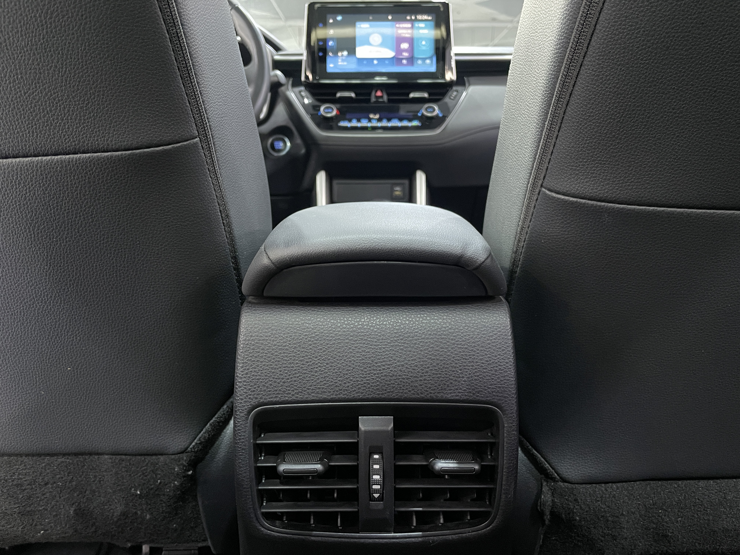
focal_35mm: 26
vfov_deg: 53.1
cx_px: 370
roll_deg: +0.0
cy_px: 278
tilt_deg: -9.9
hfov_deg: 67.3
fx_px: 556
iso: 800
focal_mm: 4.2
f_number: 1.6
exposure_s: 1/30
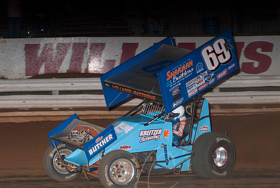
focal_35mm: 148
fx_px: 1153
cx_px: 155
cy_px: 115
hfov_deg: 13.8
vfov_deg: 9.3
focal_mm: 80
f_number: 4
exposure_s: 1/400
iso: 400
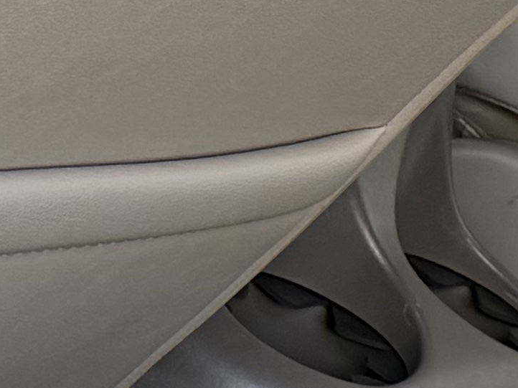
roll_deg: -38.9
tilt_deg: -15.1
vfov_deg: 7.5
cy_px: 822
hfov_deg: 7.9
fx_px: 2842
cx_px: 1852
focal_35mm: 190
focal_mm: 6.76
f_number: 1.78
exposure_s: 1/296
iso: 64
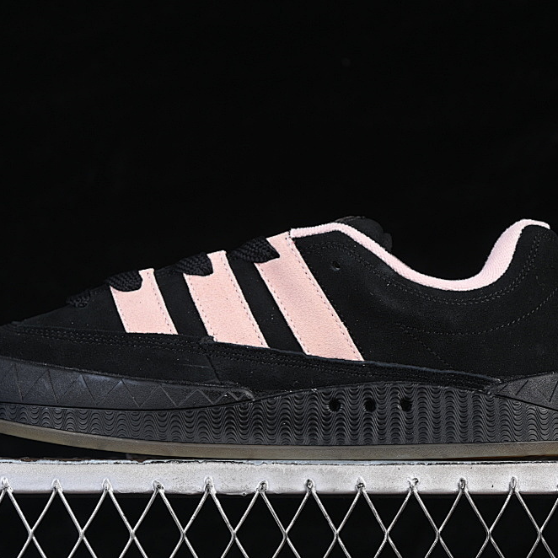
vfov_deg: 16.7
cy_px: 270
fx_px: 1897
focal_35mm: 104
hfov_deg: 16.7
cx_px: 276
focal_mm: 50
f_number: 6.3
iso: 160
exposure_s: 1/80
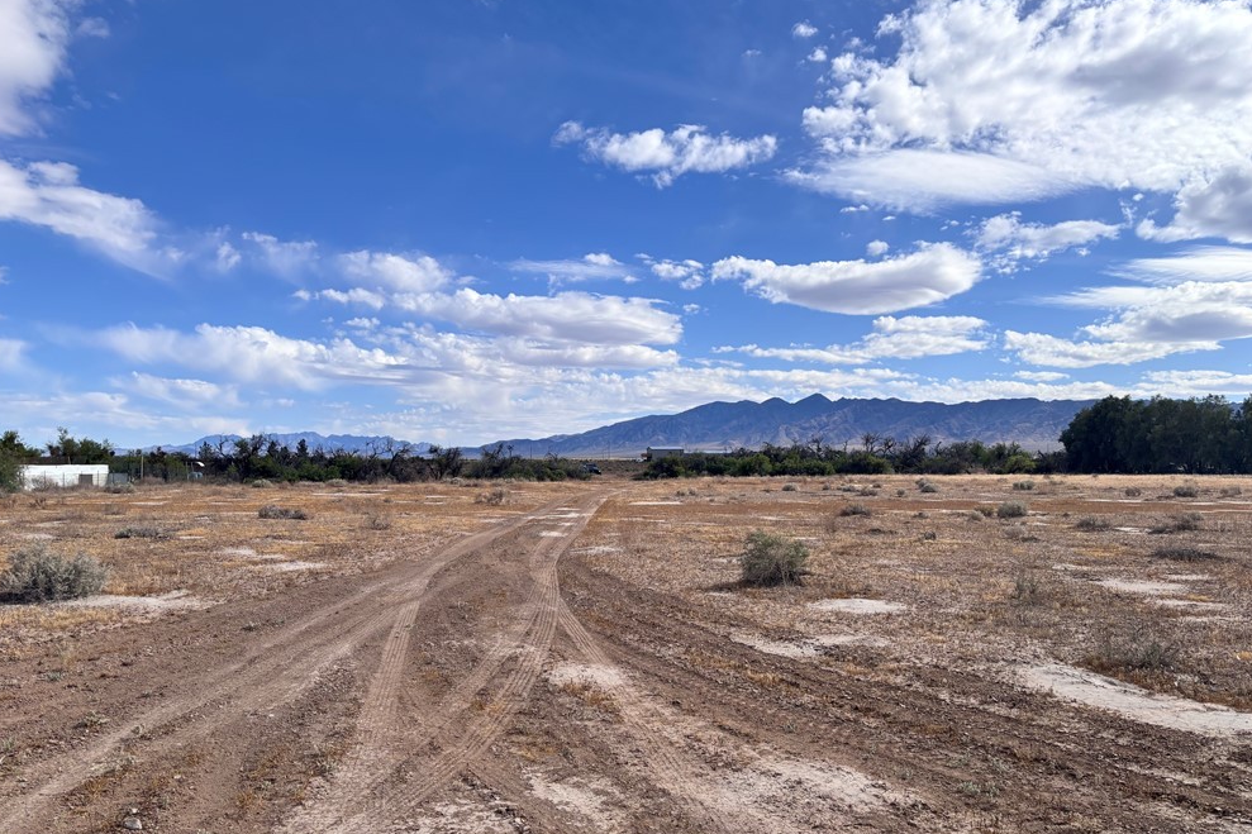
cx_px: 628
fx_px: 974
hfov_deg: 65.5
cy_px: 462
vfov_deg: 46.3
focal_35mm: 28
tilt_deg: -2.5
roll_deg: +0.2
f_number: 1.6
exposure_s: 1/5952
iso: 50
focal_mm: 5.96
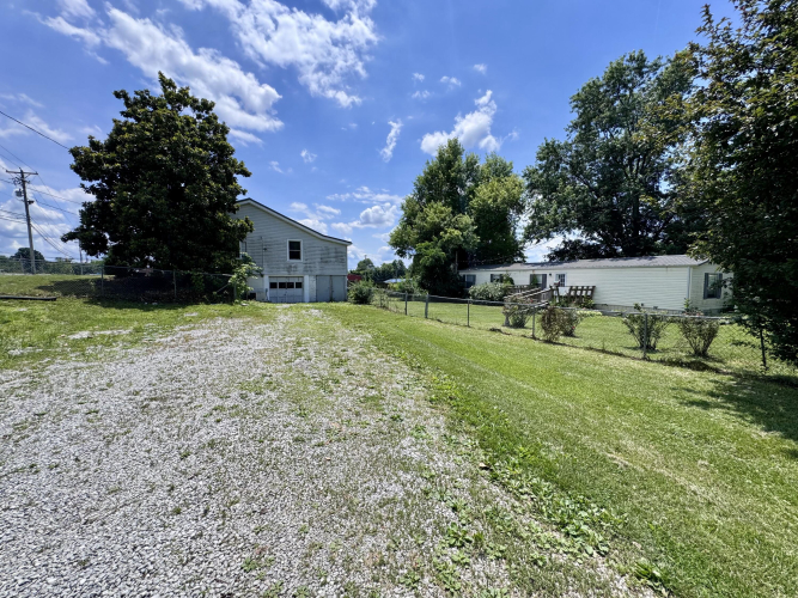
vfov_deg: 85.7
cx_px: 399
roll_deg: -0.5
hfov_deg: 102.1
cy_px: 299
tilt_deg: -4.6
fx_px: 323
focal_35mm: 14
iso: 40
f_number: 2.2
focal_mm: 2.22
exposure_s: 1/2146
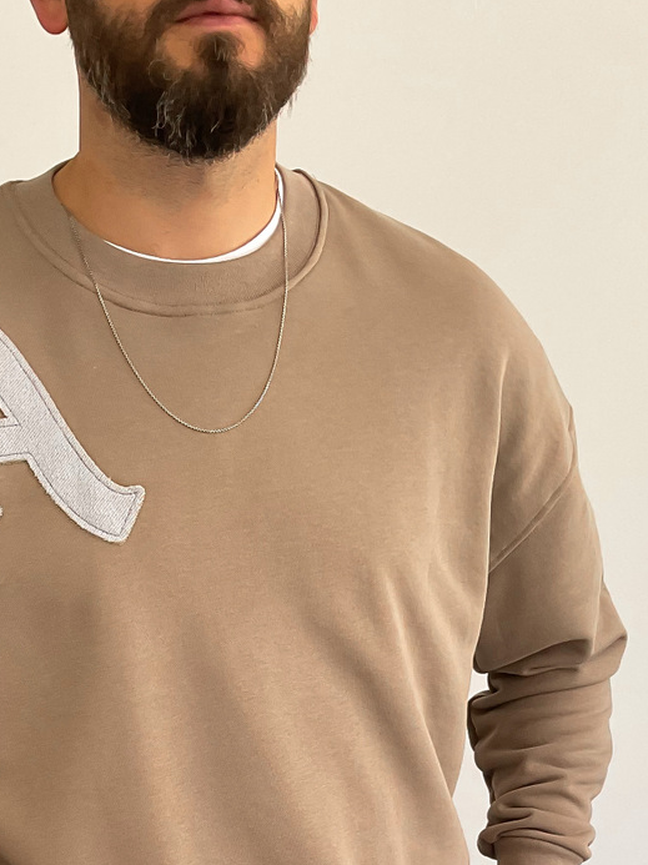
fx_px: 1674
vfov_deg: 26.4
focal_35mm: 67
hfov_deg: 21.8
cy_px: 977
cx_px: 231
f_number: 1.8
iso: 50
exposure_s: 1/120
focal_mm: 3
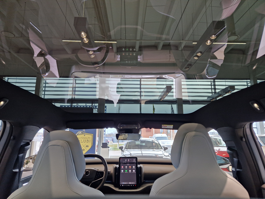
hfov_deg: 73.9
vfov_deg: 58.9
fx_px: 176
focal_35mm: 23
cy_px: 100
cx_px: 132
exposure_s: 1/180
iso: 160
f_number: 1.8
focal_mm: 5.4
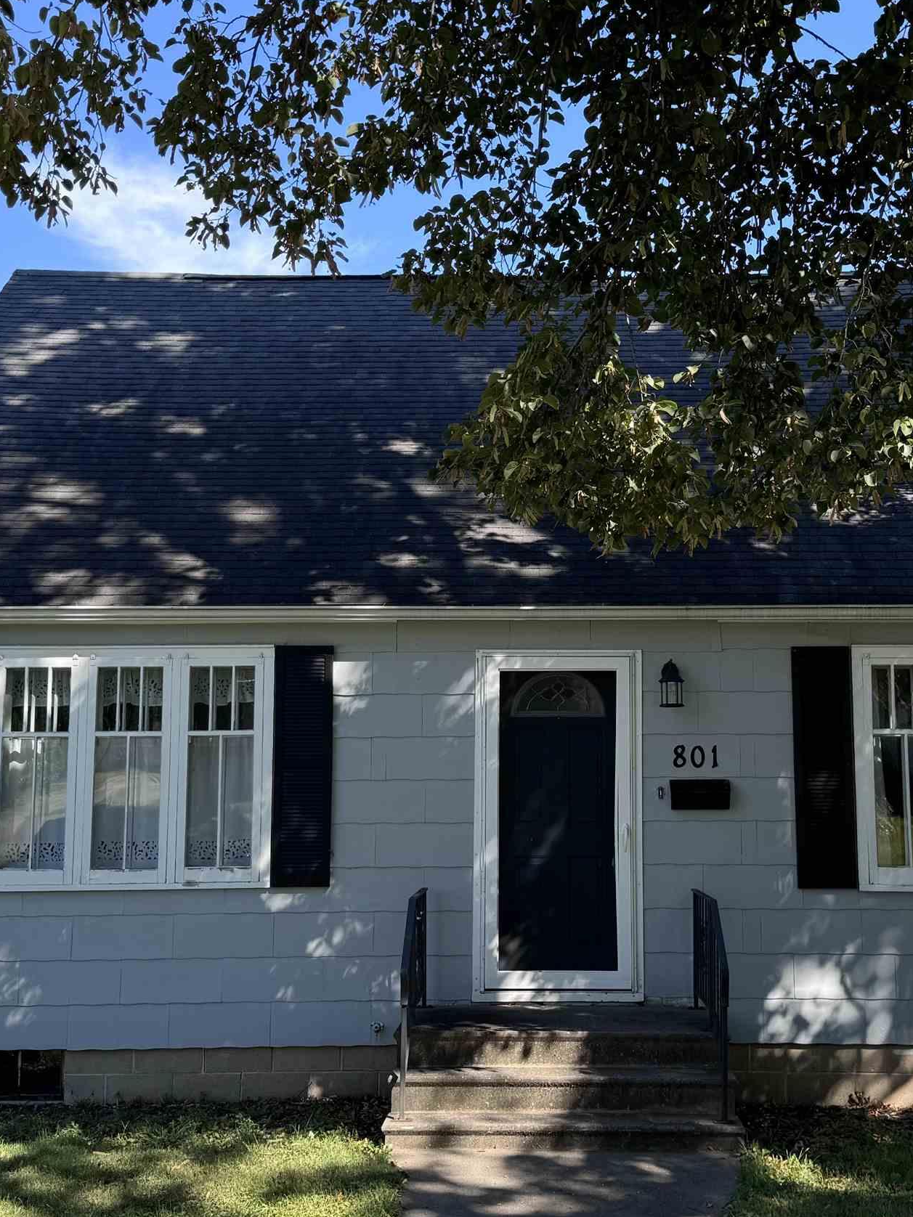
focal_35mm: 44
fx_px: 1547
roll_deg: -0.5
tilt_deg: +4.0
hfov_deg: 32.8
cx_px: 532
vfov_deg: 42.9
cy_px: 632
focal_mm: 6.76
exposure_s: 1/1094
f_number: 1.78
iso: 80
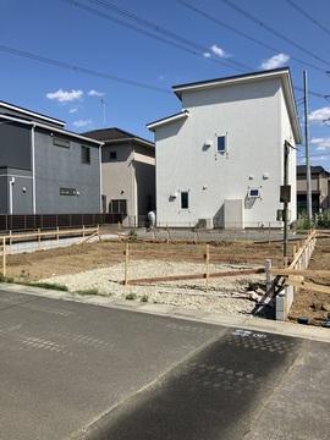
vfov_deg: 63.4
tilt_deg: -0.5
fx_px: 356
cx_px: 165
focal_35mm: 28
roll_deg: +0.4
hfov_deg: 49.7
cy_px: 220
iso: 32
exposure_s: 1/2857
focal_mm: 3.99
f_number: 1.8
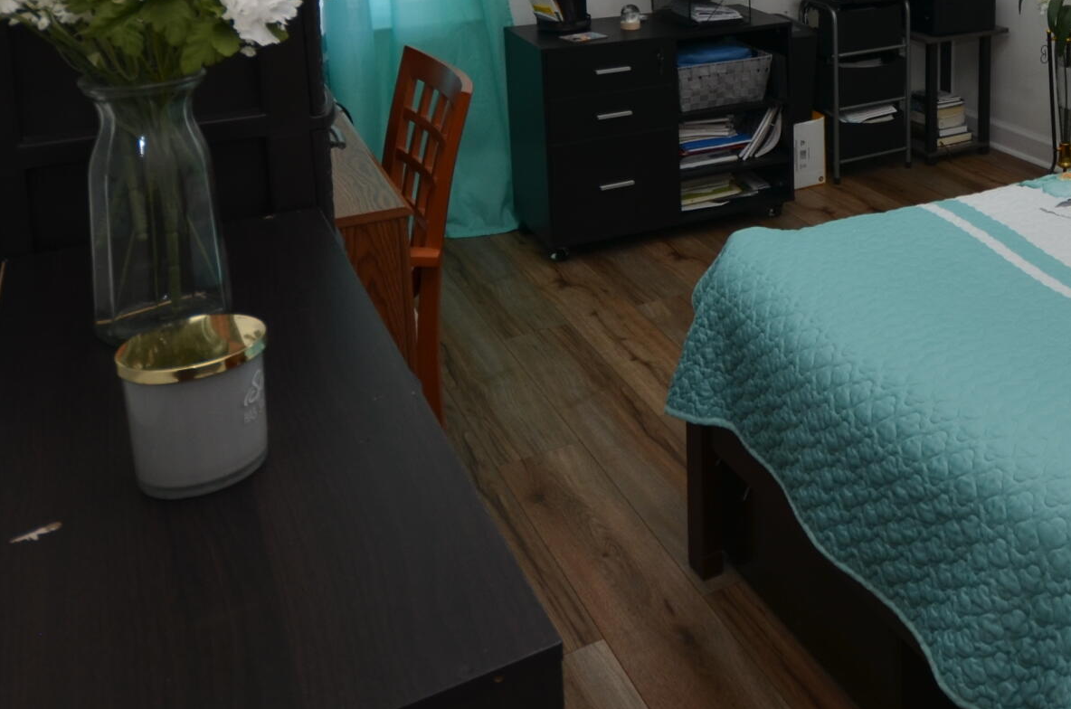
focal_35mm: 38
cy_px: -3
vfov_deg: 32.1
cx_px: 935
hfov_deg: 46.5
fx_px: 1128
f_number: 5
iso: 160
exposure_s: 1/60
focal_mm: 10
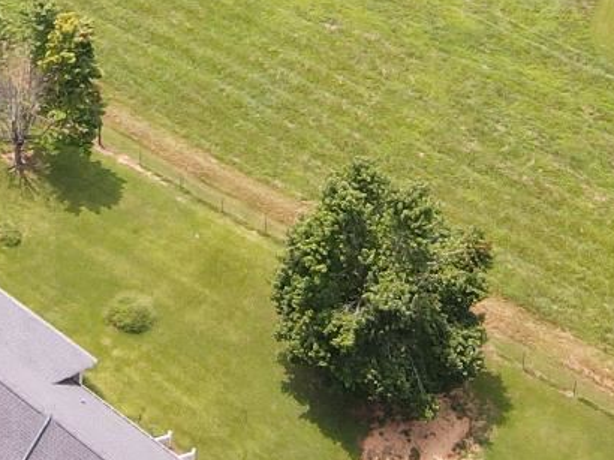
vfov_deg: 11.5
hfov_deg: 16.1
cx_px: 7
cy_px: -351
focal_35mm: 120
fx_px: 2127
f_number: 2.8
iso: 100
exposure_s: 1/25
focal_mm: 4.5
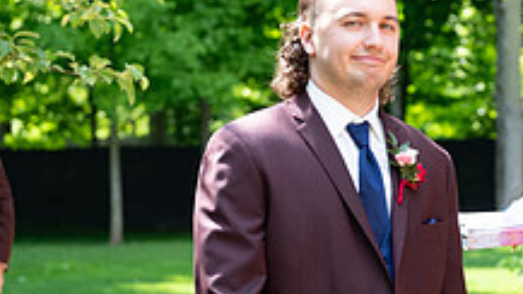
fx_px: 2440
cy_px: 99
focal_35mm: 176
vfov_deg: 6.9
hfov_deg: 12.2
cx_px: 330
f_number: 3.2
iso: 250
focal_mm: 54.1
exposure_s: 1/250
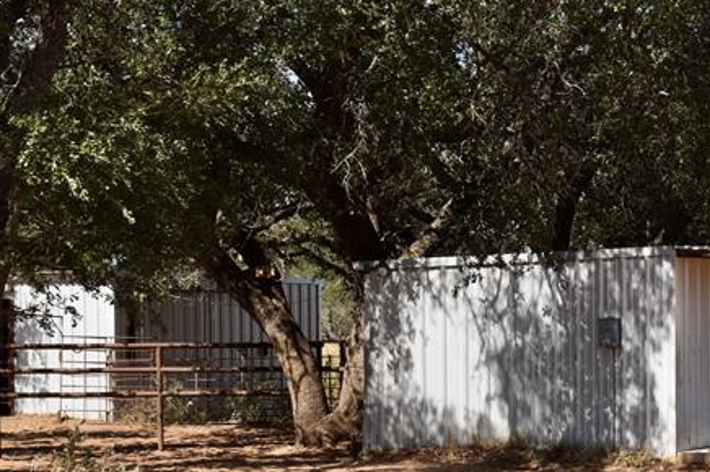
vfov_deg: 12.5
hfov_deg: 18.4
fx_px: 2151
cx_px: 646
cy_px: 352
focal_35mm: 109
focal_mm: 31
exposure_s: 1/200
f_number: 10
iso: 100
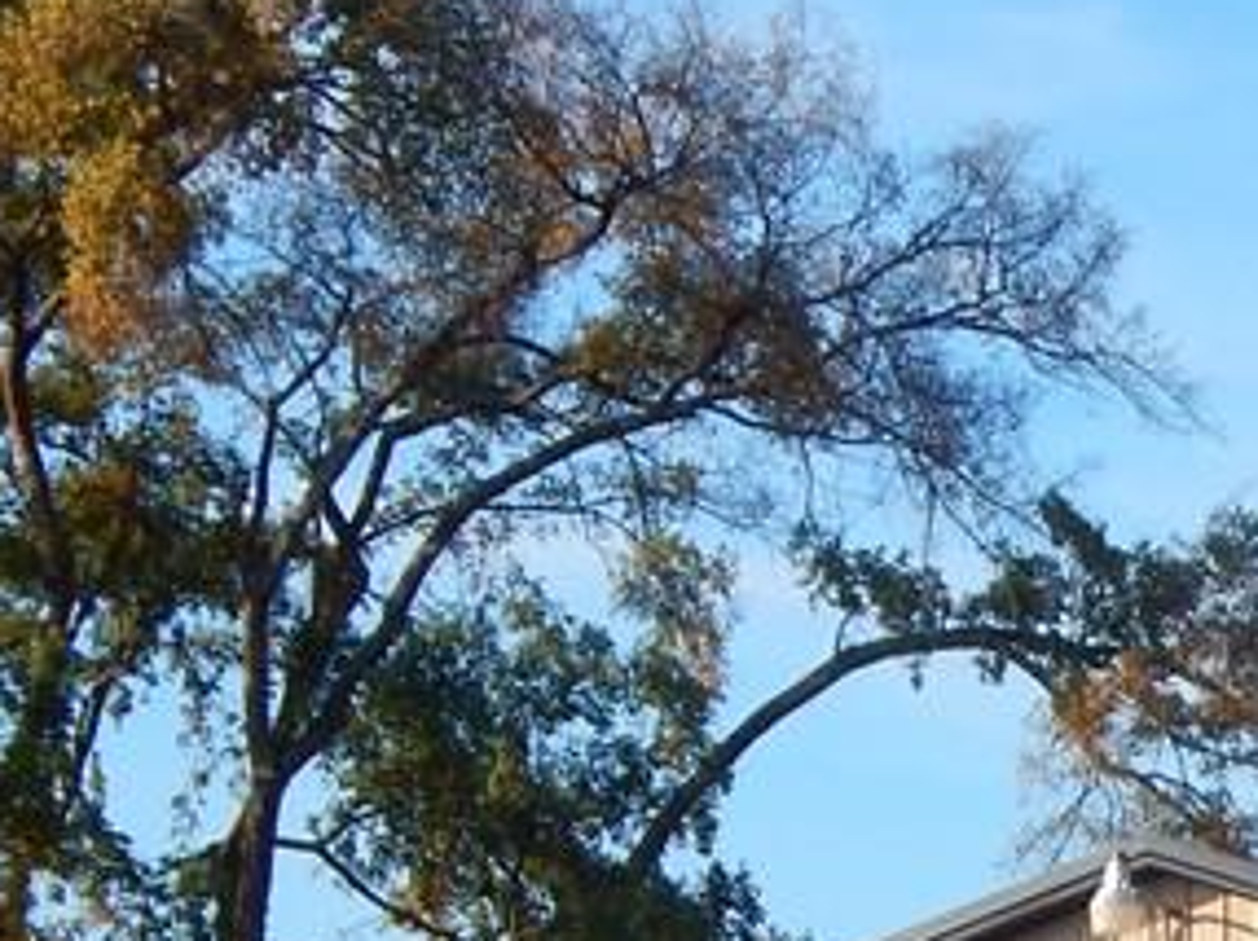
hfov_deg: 11.0
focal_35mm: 172
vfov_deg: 8.4
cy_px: 1420
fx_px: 6246
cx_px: 1966
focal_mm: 8.6
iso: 125
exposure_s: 1/640
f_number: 3.7
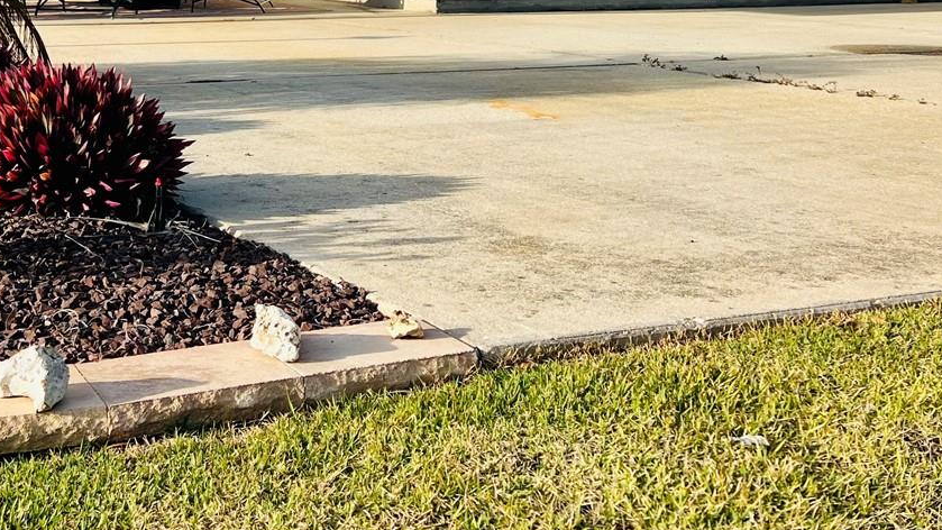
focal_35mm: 54
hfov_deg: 37.7
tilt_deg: +2.0
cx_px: 255
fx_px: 1349
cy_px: -132
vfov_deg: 20.5
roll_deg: -0.4
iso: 50
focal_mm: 5.7
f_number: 1.5
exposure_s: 1/2299
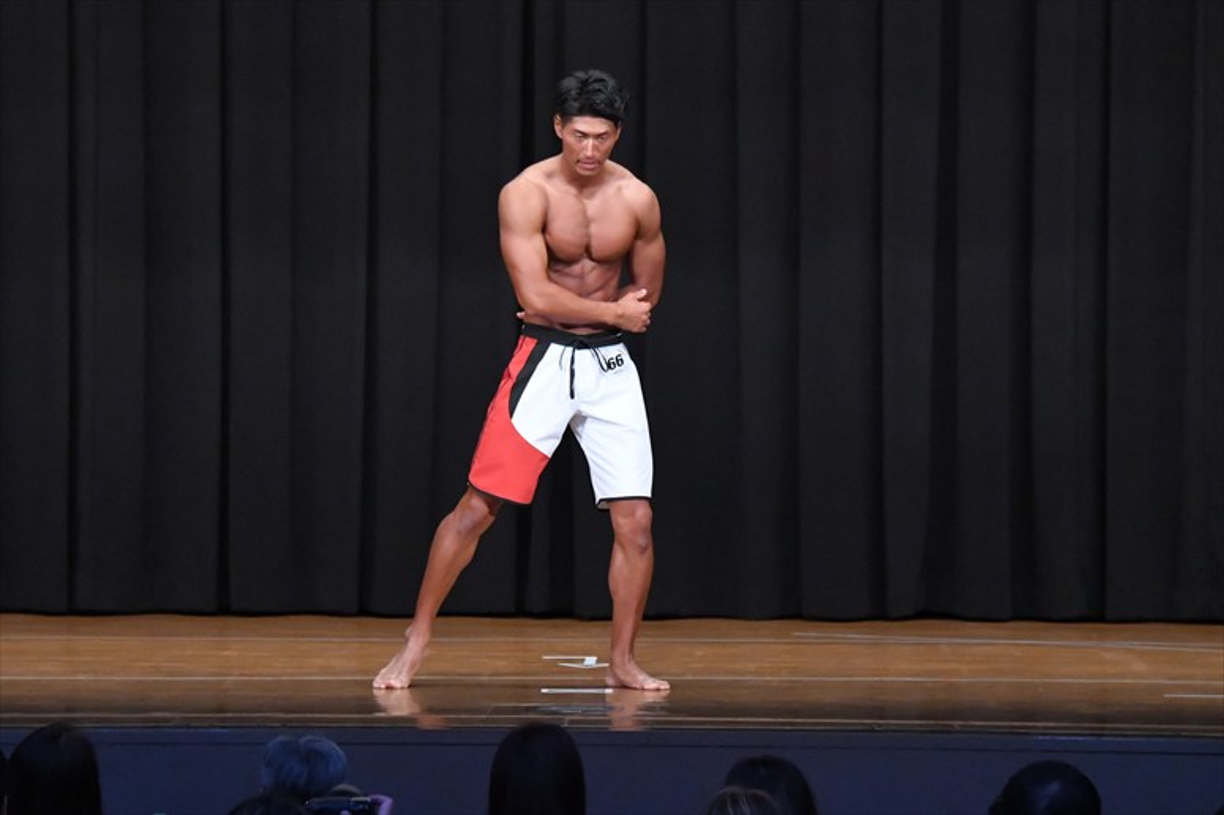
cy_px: 408
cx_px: 612
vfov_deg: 6.8
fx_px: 6865
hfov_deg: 10.2
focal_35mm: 202
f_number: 5.6
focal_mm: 135
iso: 8000
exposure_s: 1/400
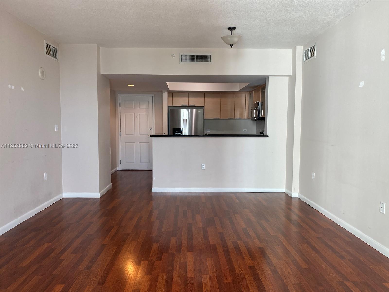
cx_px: 194
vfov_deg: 53.1
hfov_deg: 67.3
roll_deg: +0.2
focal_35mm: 26
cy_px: 146
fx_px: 292
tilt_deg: -4.9
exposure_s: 1/121
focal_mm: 4.25
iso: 100
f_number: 1.8
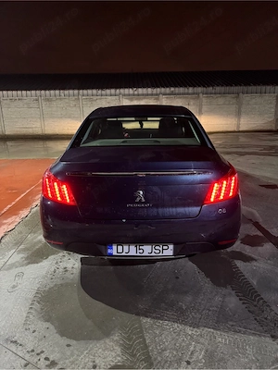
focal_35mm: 24
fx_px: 257
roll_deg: +0.6
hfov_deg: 56.8
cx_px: 139
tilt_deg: -16.0
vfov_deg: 71.6
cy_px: 185
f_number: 1.78
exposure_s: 1/25
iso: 1000
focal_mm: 6.76
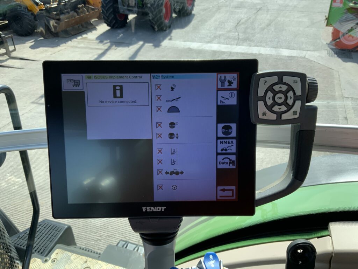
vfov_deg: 48.2
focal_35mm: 29
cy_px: 134
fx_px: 300
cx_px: 179
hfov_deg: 61.7
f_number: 1.8
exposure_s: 1/650
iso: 16
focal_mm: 3
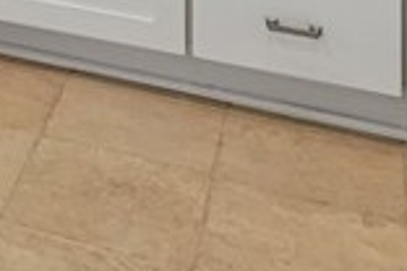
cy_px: -530
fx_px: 1187
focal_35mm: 105
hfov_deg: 16.7
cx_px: -290
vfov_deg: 10.0
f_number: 8
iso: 400
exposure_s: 1/20
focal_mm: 16
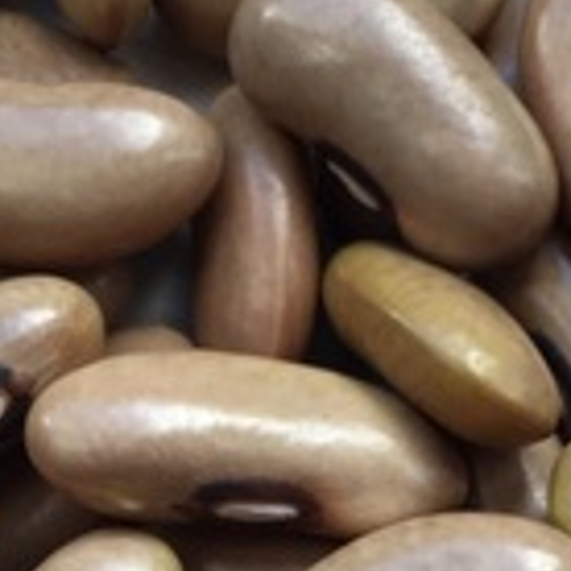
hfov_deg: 15.5
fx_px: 2072
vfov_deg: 14.8
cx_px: 530
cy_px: 813
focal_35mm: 111
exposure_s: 1/100
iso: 40
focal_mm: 4.15
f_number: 2.2
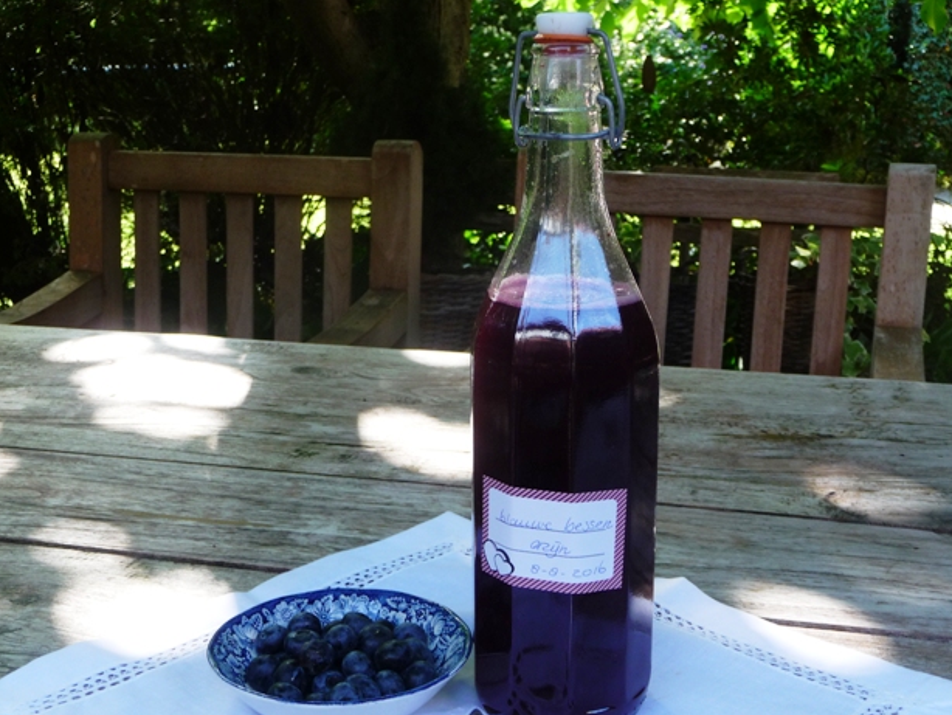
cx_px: 478
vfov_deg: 29.1
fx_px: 1376
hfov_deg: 38.2
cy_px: 360
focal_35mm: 50
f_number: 4.2
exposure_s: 1/50
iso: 100
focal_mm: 8
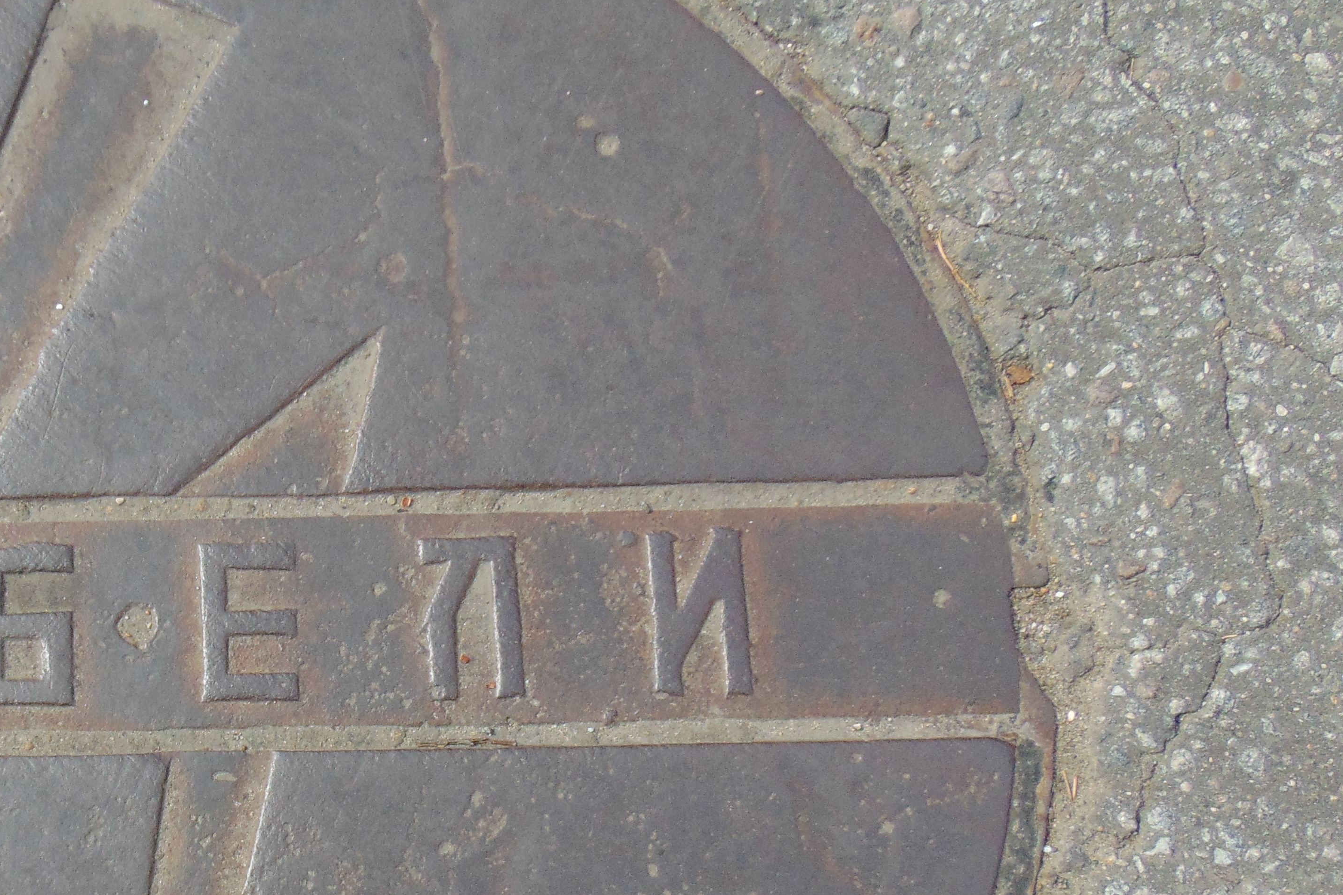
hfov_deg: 39.3
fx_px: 1753
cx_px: 164
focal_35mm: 47
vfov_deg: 28.2
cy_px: 680
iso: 80
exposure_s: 1/1000
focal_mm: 4.5
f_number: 3
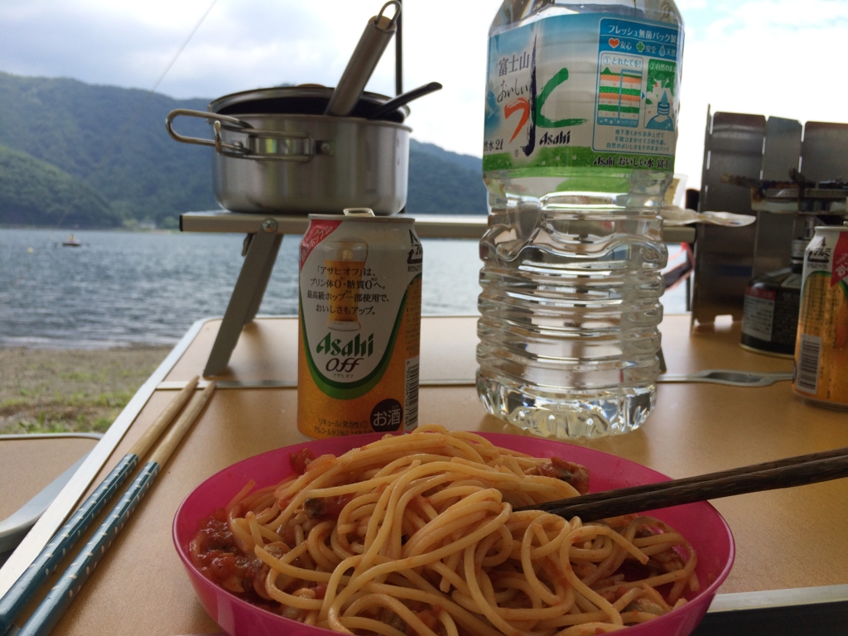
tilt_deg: -6.4
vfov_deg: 48.2
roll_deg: -1.3
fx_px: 710
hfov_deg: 61.7
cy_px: 318
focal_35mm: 29
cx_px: 424
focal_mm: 4.15
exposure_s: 1/1580
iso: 32
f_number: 2.2
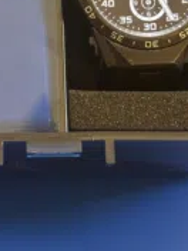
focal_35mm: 109
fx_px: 789
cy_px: 13
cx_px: 46
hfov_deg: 13.5
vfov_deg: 17.7
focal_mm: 6.86
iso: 500
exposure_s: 1/37
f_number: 1.78
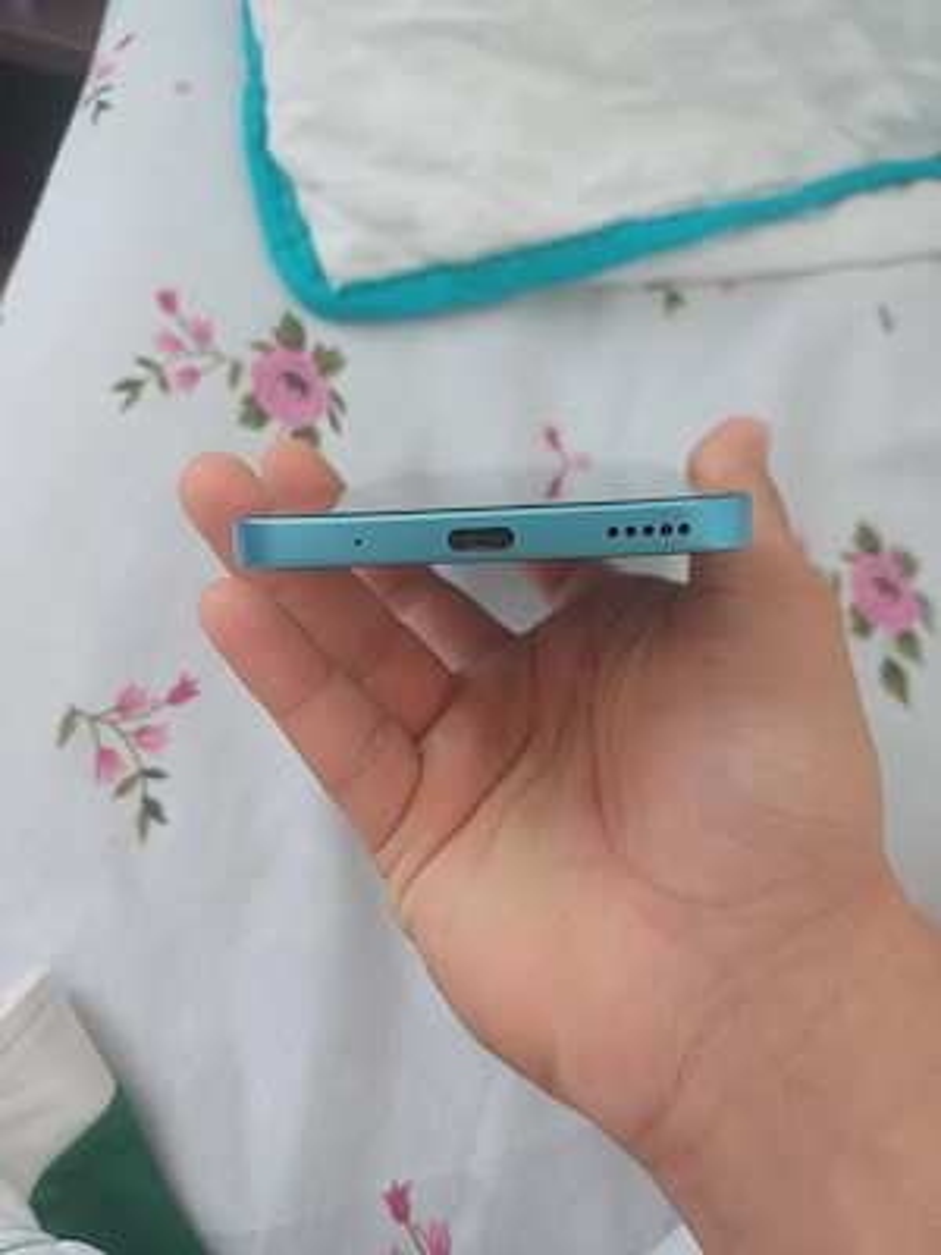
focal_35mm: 25
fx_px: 906
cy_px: 628
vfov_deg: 69.4
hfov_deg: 54.9
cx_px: 470
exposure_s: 1/50
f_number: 1.8
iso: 400
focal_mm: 4.65
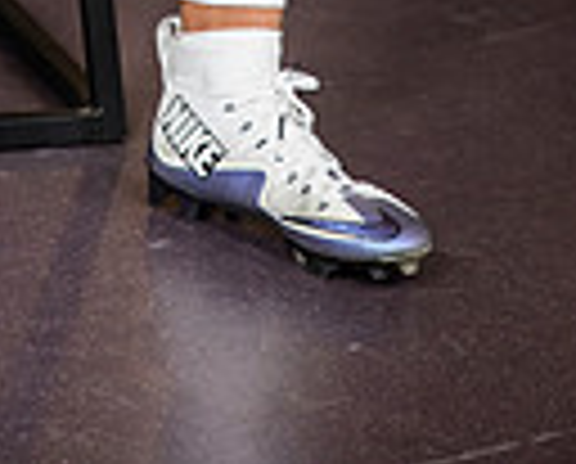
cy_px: -545
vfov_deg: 7.3
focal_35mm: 204
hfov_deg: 9.4
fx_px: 3486
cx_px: -14
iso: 800
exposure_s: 1/250
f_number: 7.1
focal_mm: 62
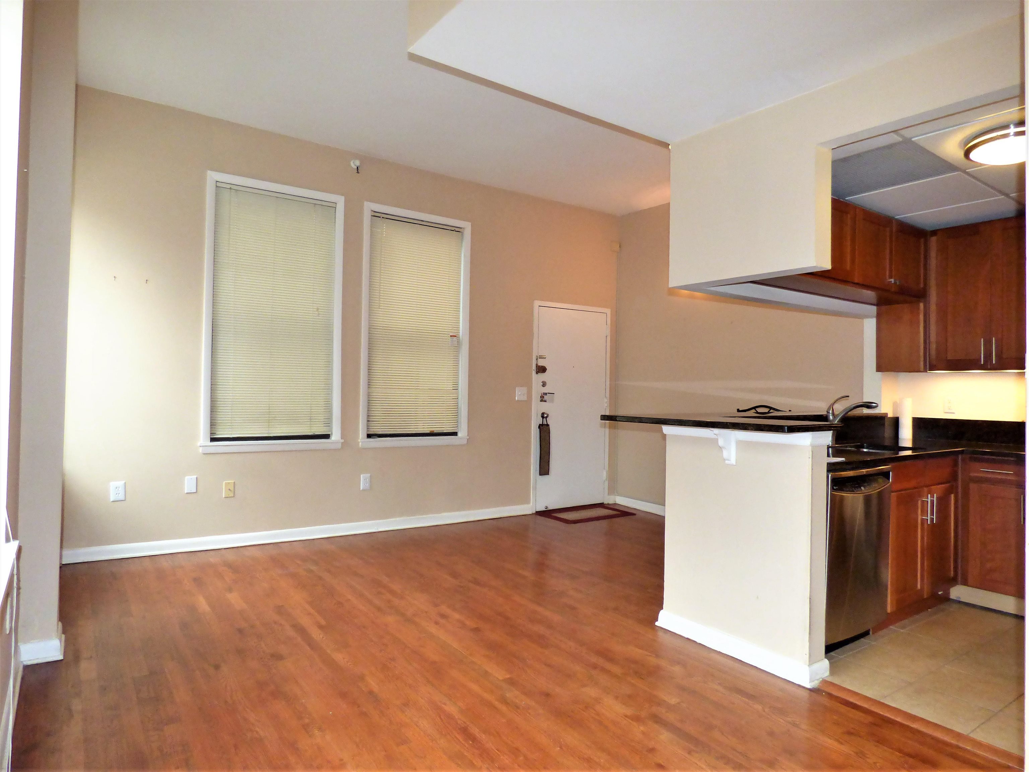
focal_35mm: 20
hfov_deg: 81.8
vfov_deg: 66.0
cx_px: 514
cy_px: 386
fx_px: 594
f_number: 2.8
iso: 640
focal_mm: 3.58
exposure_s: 1/60
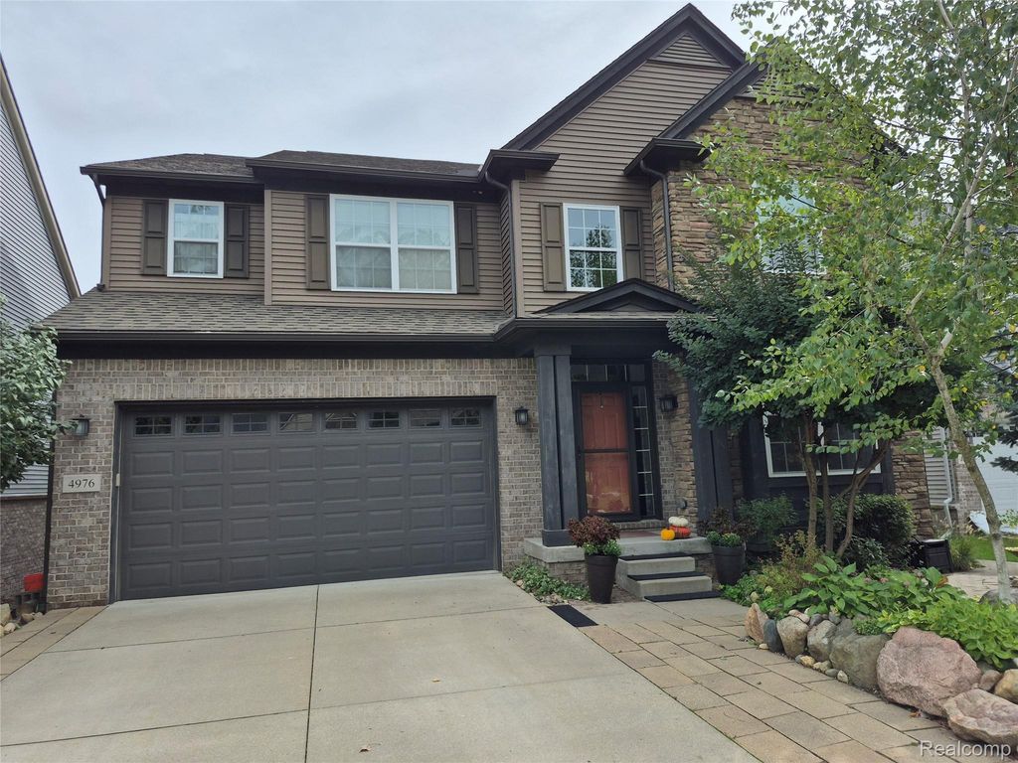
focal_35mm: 23
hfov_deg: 73.9
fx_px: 676
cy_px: 382
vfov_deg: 58.9
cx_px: 509
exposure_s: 1/2088
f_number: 1.8
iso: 25
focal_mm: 5.4
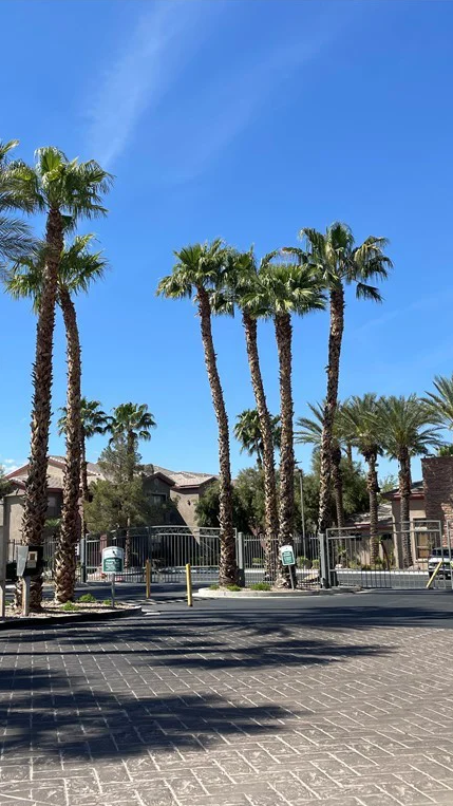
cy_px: 404
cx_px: 202
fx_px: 812
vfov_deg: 52.8
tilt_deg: +10.2
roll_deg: +2.0
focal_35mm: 38
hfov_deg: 31.2
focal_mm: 4.2
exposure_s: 1/3300
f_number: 1.6
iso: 32
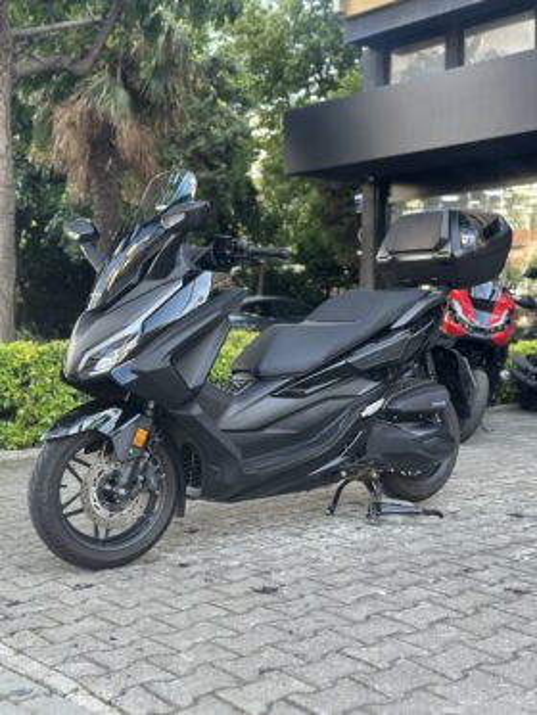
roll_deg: -0.9
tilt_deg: -1.8
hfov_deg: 30.3
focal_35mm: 48
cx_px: 268
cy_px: 358
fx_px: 992
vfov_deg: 39.6
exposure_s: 1/188
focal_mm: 6.86
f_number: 1.78
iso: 80
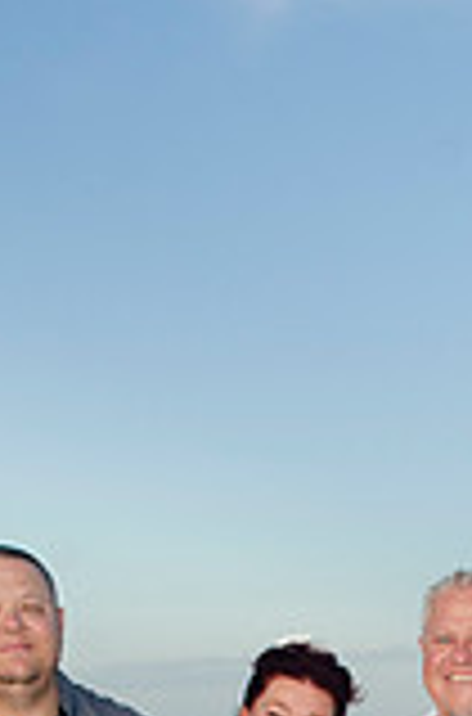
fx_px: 2019
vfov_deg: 18.3
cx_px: 369
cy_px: 1009
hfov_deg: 13.3
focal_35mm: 102
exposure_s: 1/250
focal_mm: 24
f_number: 8
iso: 200
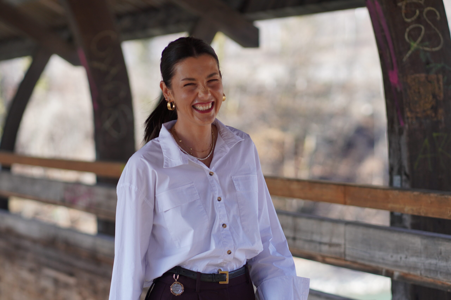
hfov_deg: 16.1
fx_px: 1597
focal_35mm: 128
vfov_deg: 10.8
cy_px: 150
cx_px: 226
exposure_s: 1/800
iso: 200
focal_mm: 85
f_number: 2.5
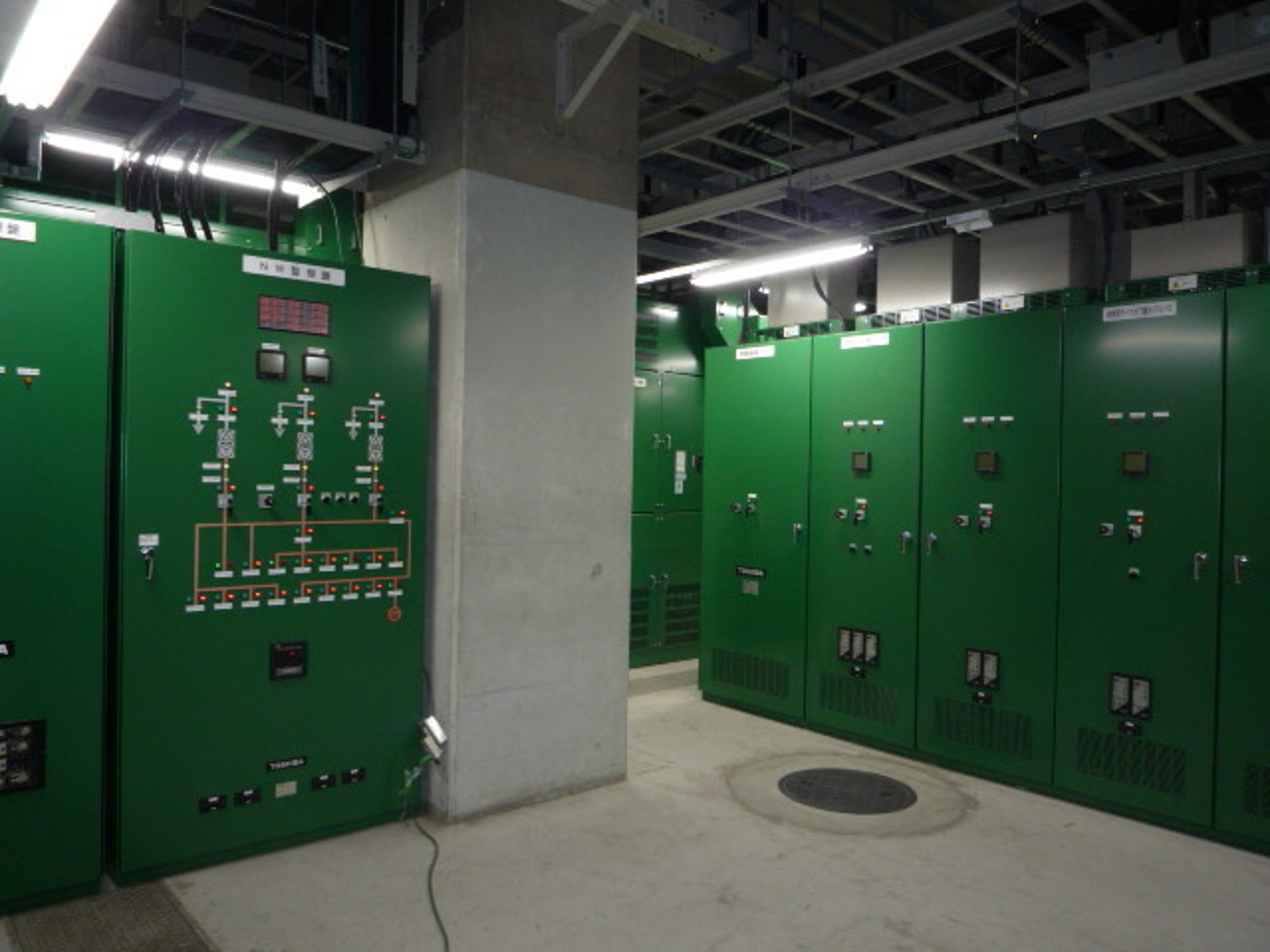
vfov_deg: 54.9
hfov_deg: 69.4
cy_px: 476
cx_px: 635
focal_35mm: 25
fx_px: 917
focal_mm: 4.4
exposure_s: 1/30
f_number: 2.8
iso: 100
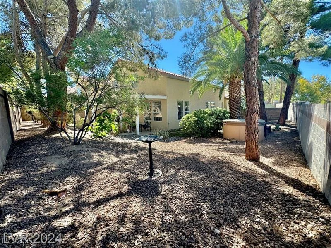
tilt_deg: -6.3
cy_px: 124
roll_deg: +1.7
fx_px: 134
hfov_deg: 102.1
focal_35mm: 14
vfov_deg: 85.7
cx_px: 166
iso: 40
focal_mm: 2.22
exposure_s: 1/341
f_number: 2.2
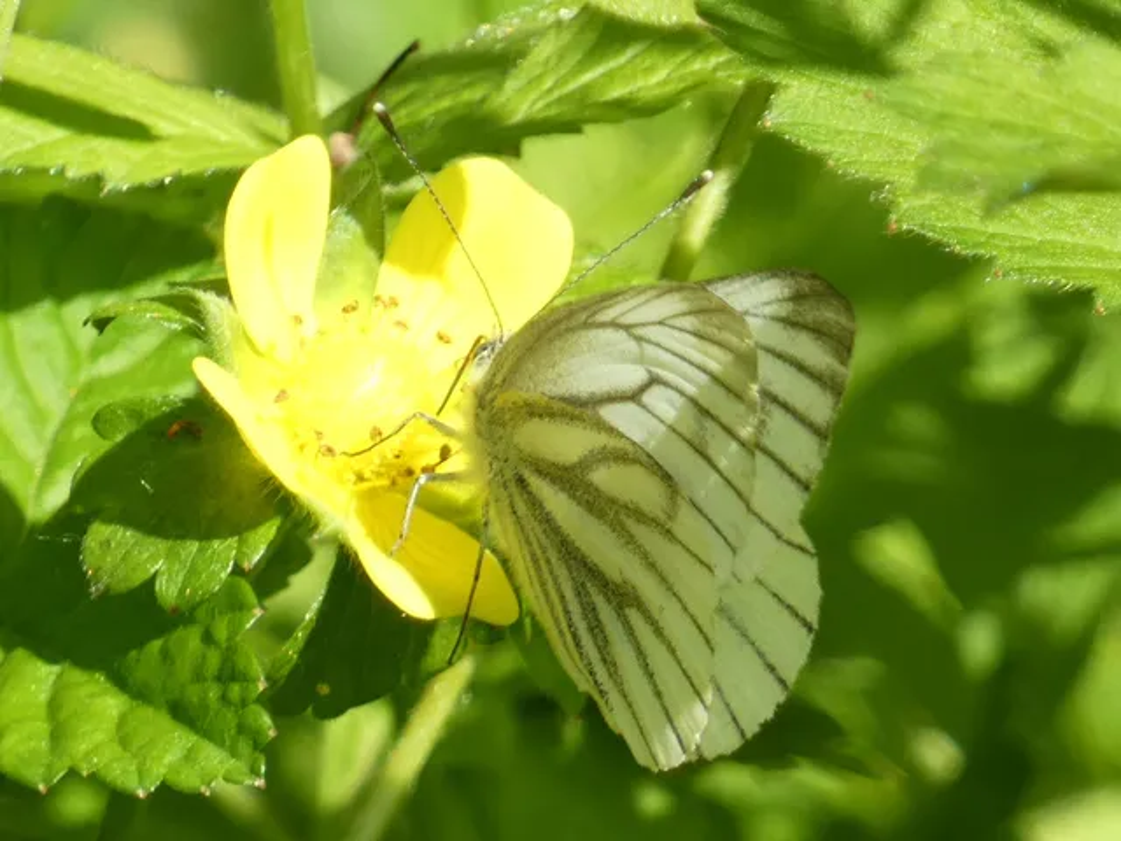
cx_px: 560
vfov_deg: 2.2
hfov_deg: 2.9
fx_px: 22053
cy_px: 420
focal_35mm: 681
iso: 80
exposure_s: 1/100
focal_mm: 121.9
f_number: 5.6
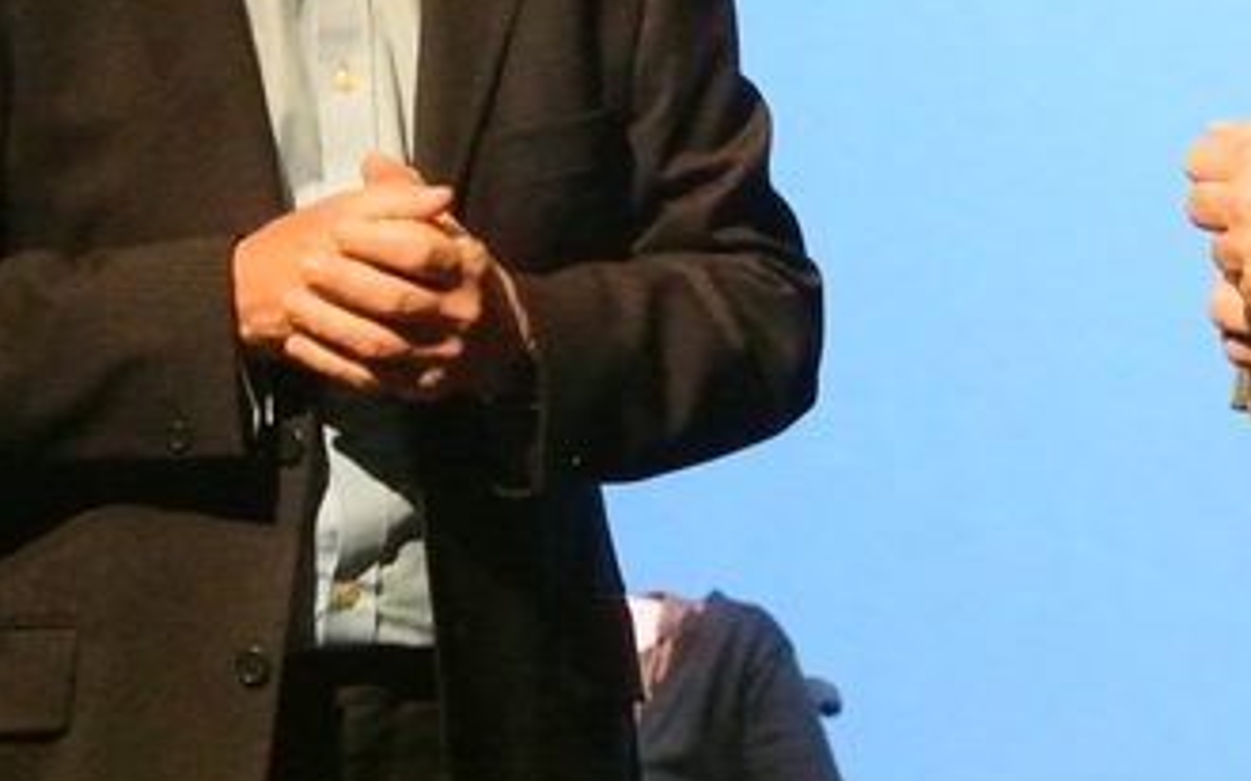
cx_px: 561
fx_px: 10054
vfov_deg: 4.4
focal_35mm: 295
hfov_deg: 7.1
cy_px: -119
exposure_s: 1/160
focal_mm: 44.2
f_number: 4
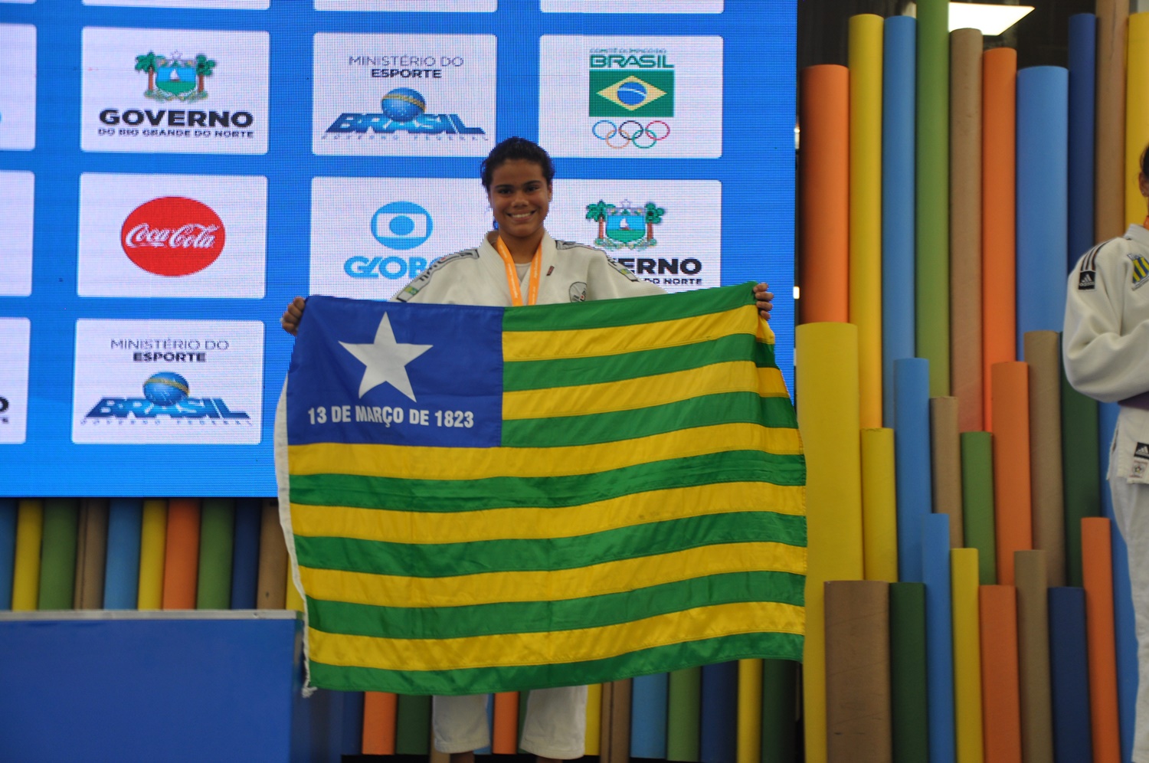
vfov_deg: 18.1
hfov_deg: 27.0
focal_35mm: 75
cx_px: 574
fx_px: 2391
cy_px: 382
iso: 400
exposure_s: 1/25
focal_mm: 50
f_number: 5
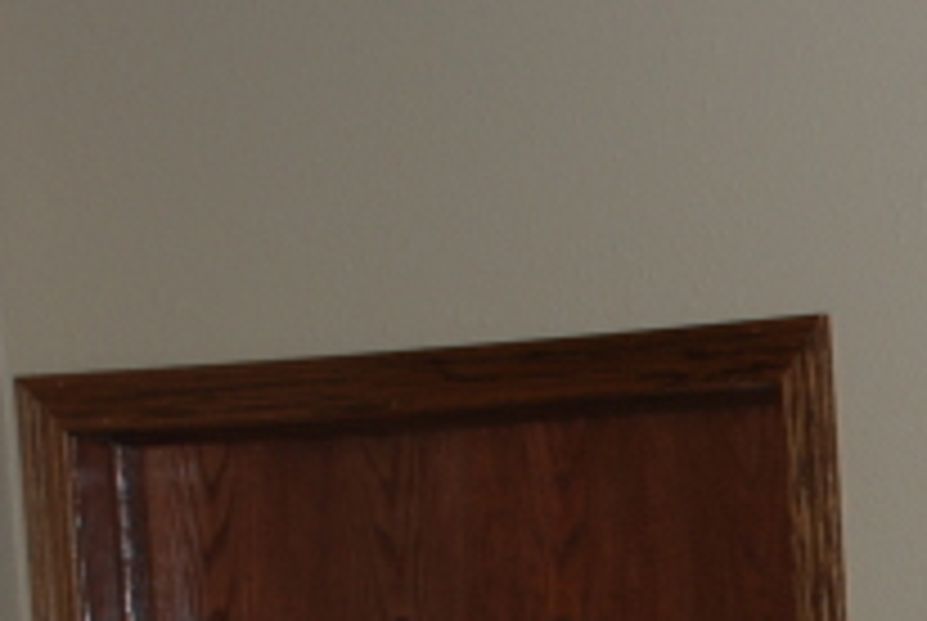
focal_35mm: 186
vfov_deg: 7.3
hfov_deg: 10.6
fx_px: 4796
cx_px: 1462
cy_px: 992
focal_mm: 32
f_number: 4.2
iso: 200
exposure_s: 1/60
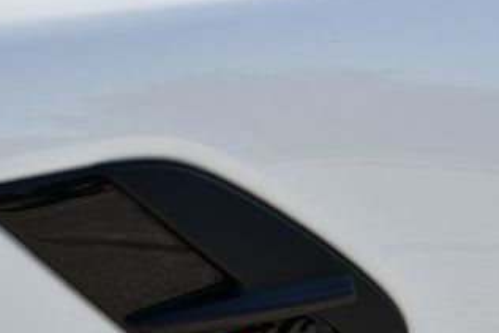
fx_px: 1123
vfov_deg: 16.5
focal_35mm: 81
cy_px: 330
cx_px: 202
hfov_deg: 25.0
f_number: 8
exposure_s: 1/250
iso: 180
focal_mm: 20
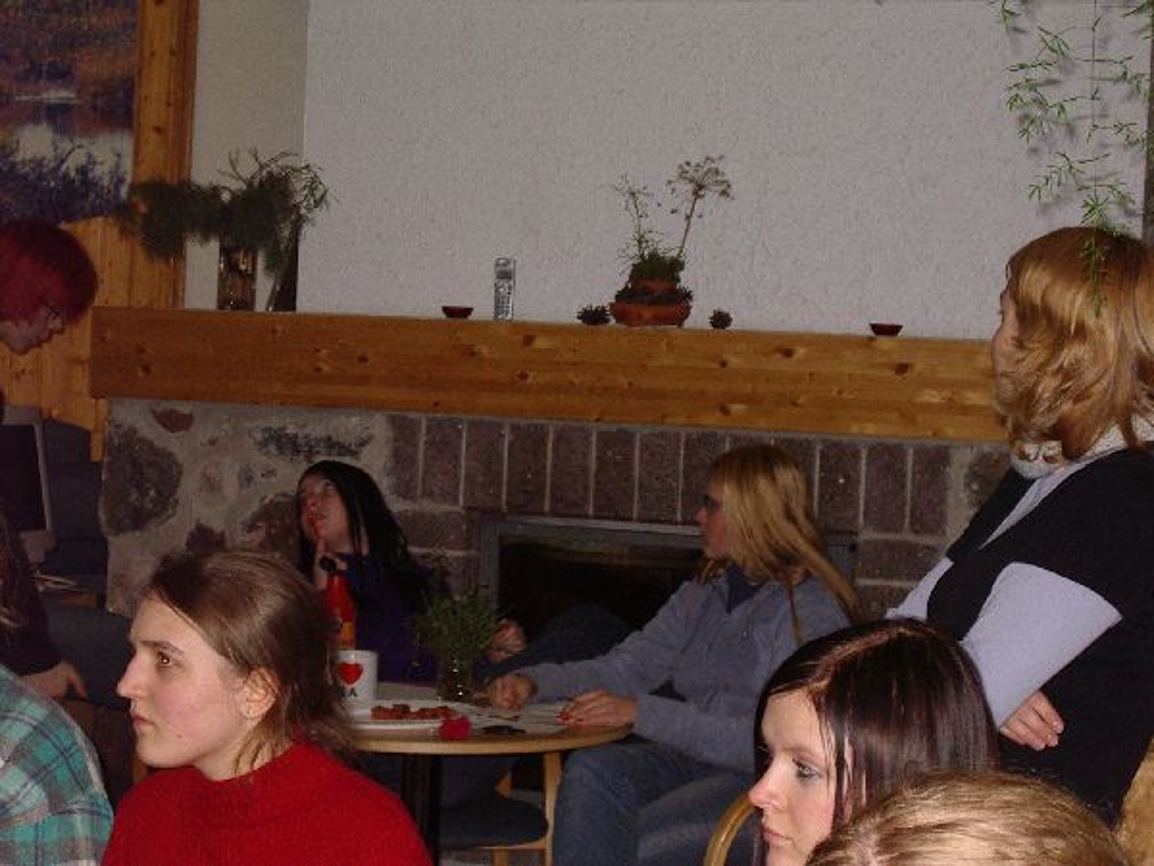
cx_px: 577
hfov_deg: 22.3
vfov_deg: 16.8
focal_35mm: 88
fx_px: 2934
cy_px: 433
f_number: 4.2
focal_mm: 13.3
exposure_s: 1/80
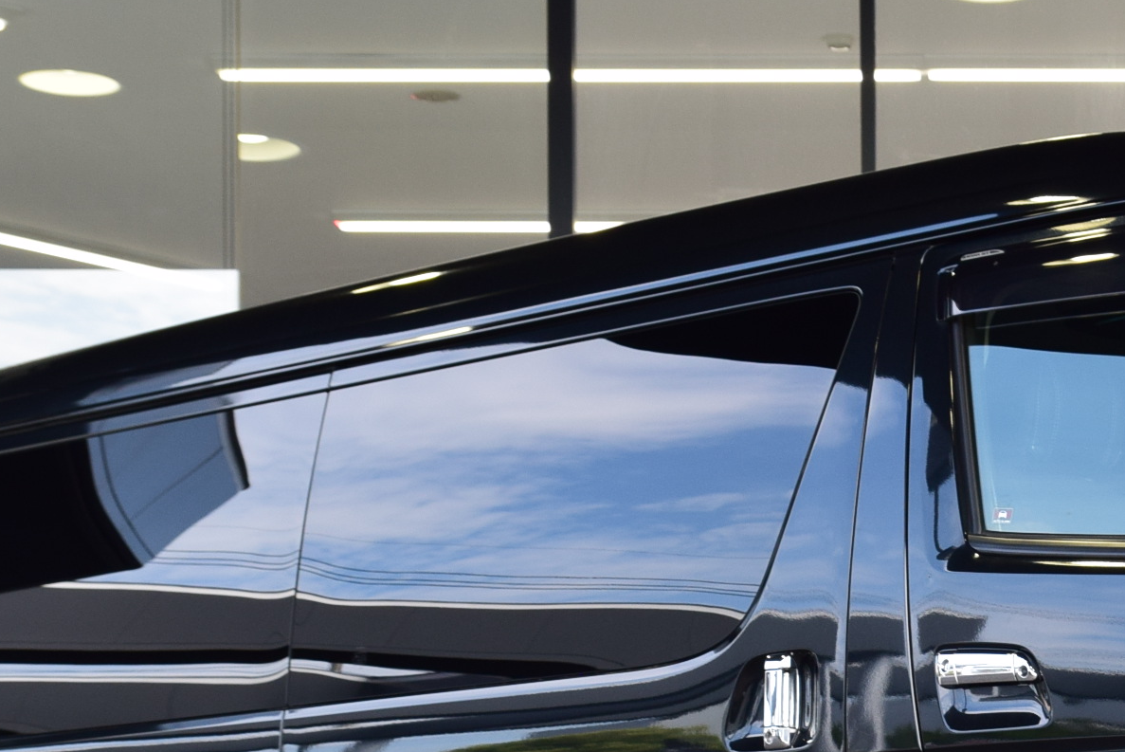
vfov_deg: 11.2
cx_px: 1100
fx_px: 3783
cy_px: 845
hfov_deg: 16.6
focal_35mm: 121
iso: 400
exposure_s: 1/160
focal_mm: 32
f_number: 9
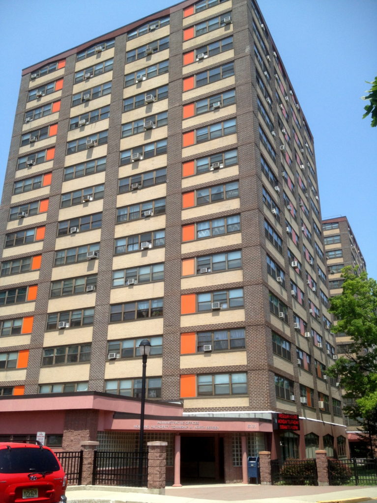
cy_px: 252
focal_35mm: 35
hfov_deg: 40.7
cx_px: 188
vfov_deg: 52.6
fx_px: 509
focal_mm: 4.28
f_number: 2.4
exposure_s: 1/1224
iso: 64
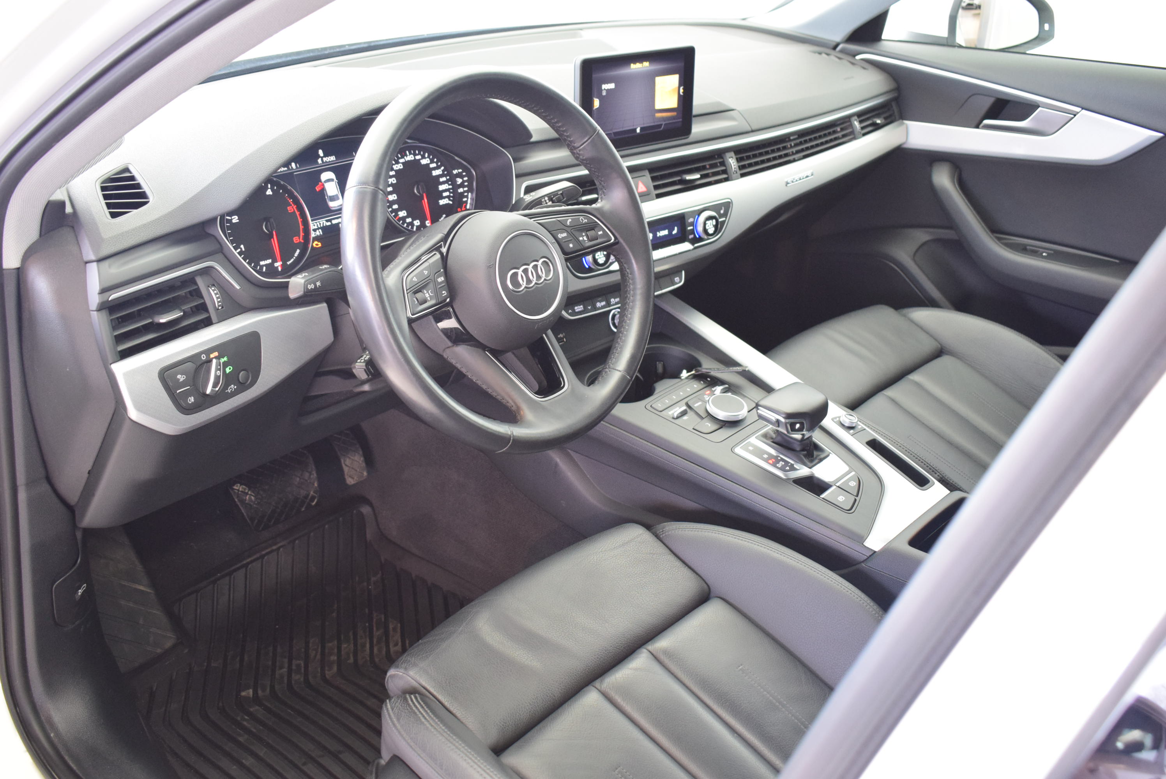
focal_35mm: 36
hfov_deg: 53.1
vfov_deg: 36.9
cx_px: 583
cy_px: 390
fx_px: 1167
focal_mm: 24
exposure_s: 1/40
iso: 1600
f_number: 3.8
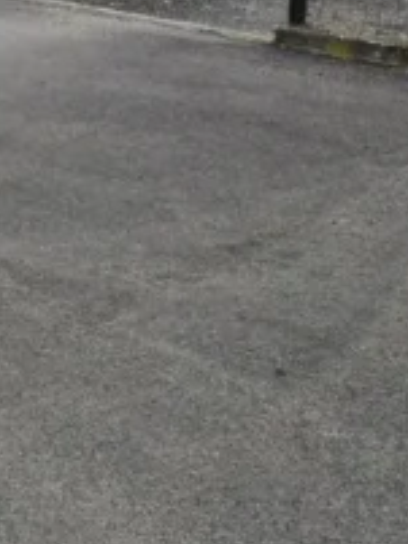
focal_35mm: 88
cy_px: -87
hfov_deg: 13.9
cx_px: -438
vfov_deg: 20.9
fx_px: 1381
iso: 25
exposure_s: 1/1304
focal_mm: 5.4
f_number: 1.8
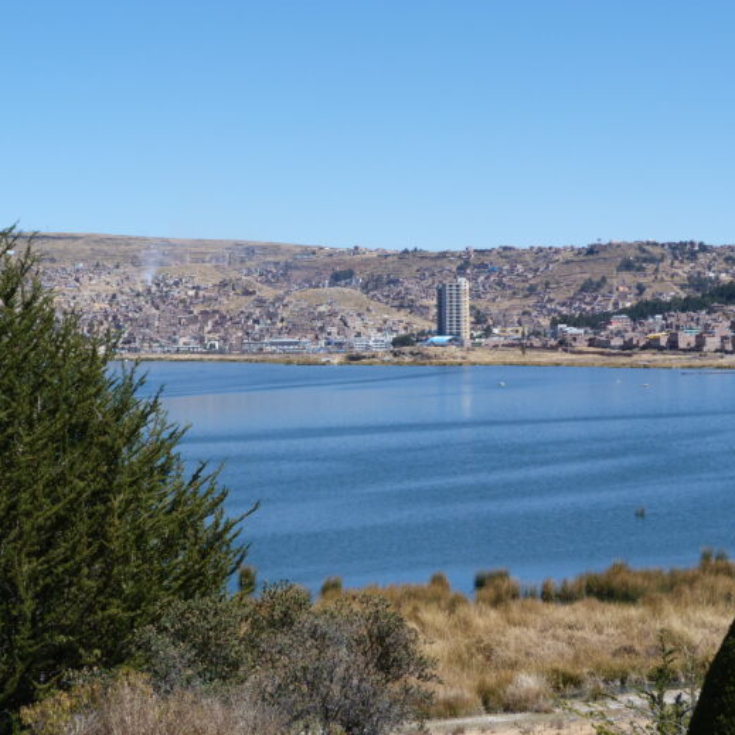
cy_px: 368
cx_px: 287
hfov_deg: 20.9
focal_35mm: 83
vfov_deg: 20.9
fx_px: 1994
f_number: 5.6
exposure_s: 1/320
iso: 80
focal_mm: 12.6
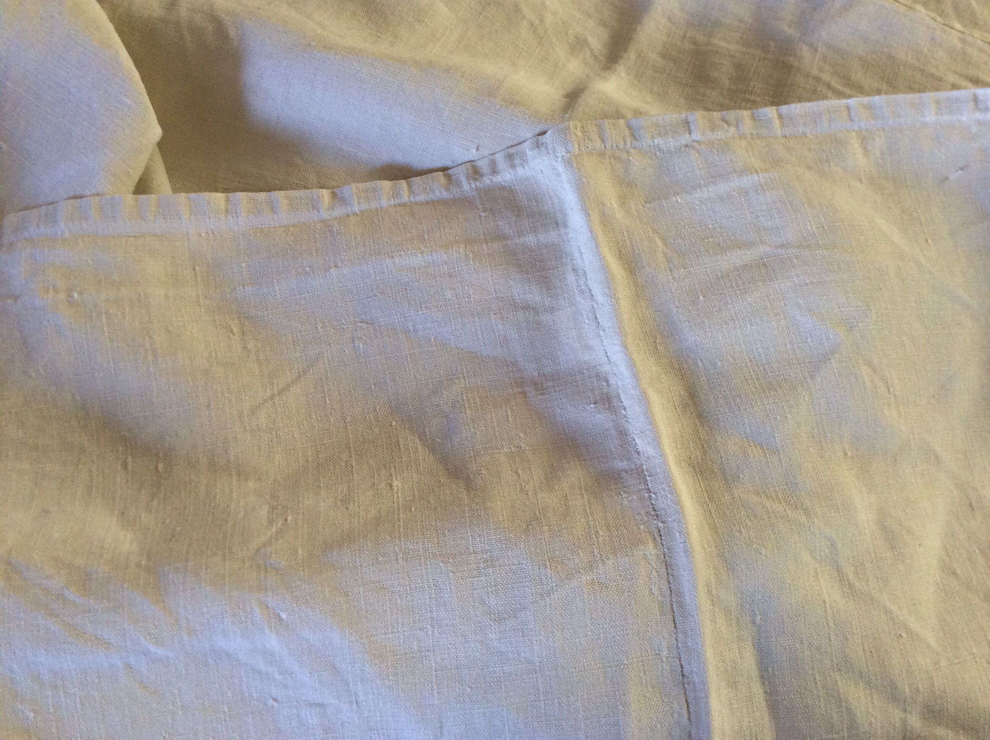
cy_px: 370
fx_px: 914
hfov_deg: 56.9
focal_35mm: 32
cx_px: 495
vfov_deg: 44.1
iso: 125
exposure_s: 1/25
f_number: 2.4
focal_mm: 3.3
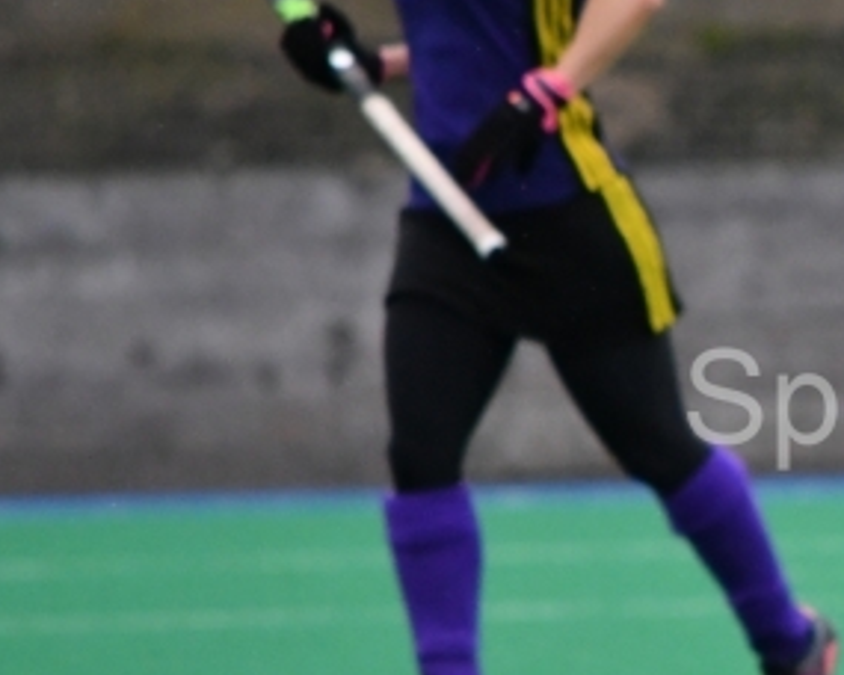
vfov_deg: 1.1
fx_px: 35495
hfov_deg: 1.4
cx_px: 1179
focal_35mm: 1421
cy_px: 413
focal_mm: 270
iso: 2500
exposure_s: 1/800
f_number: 5.6
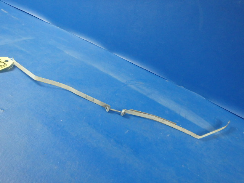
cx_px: 122
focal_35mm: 28
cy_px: 92
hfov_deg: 63.4
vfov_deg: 49.7
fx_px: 197
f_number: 3.9
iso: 800
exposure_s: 1/30
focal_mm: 5
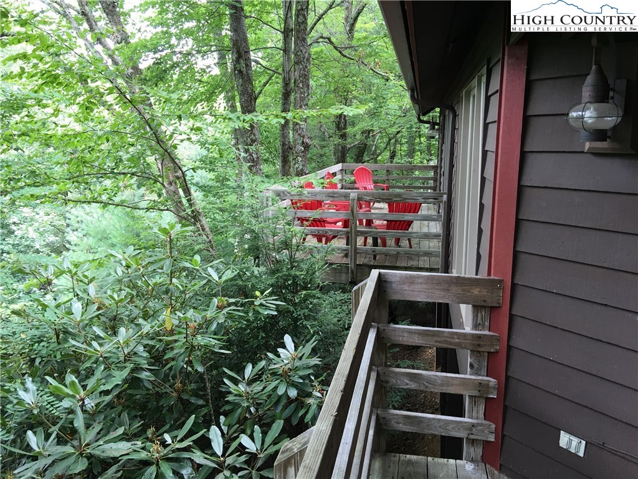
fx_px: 534
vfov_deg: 48.2
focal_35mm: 29
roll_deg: -0.4
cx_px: 319
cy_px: 240
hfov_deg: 61.7
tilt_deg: -9.1
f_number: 2.2
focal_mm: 4.15
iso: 25
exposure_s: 1/30
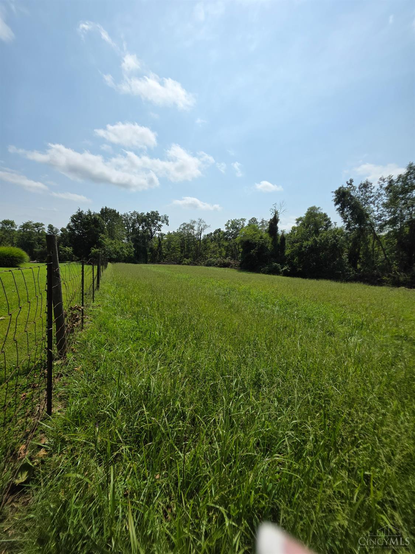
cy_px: 277
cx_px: 208
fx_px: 208
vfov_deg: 106.2
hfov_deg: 89.9
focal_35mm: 13
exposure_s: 1/3569
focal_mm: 2.2
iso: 40
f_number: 1.9
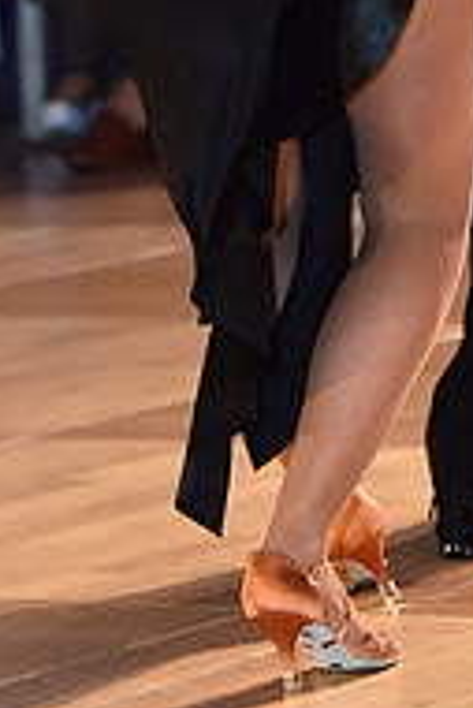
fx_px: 7514
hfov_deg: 3.6
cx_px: 292
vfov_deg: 5.4
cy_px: -242
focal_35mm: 382
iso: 2000
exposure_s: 1/320
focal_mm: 125
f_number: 4.5
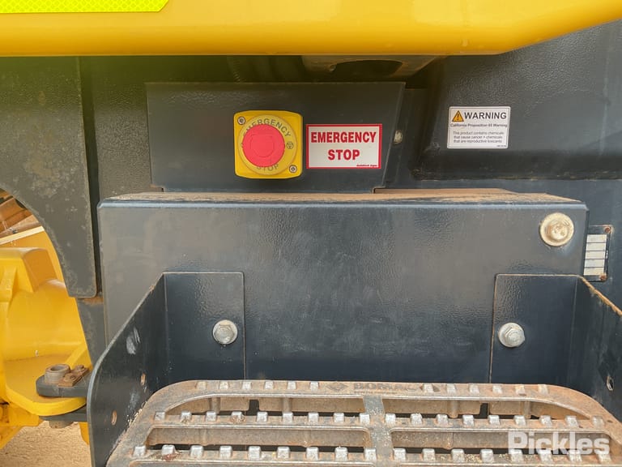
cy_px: 234
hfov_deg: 61.7
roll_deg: +0.2
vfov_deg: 48.2
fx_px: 521
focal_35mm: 29
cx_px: 311
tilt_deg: -11.6
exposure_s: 1/167
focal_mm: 3
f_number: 1.8
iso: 16
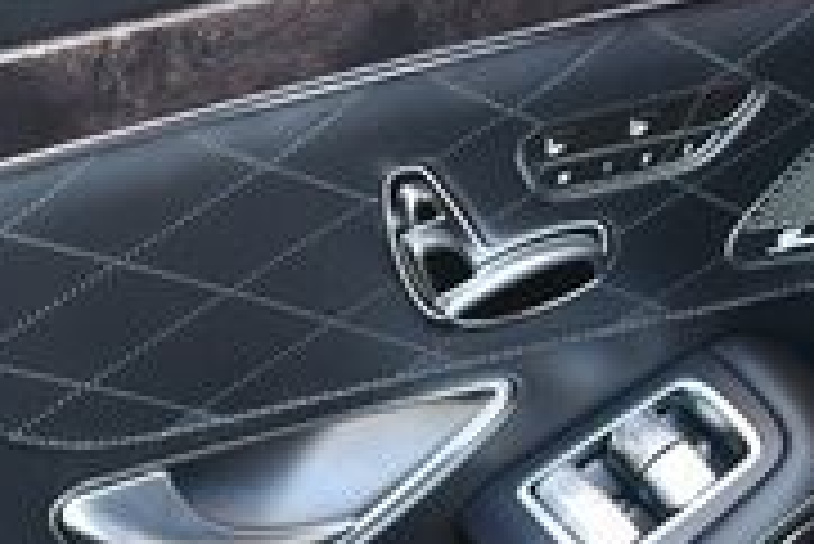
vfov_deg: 10.7
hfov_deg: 15.6
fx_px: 2874
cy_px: 584
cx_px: -126
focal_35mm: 127
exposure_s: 1/160
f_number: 3.5
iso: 800
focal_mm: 18
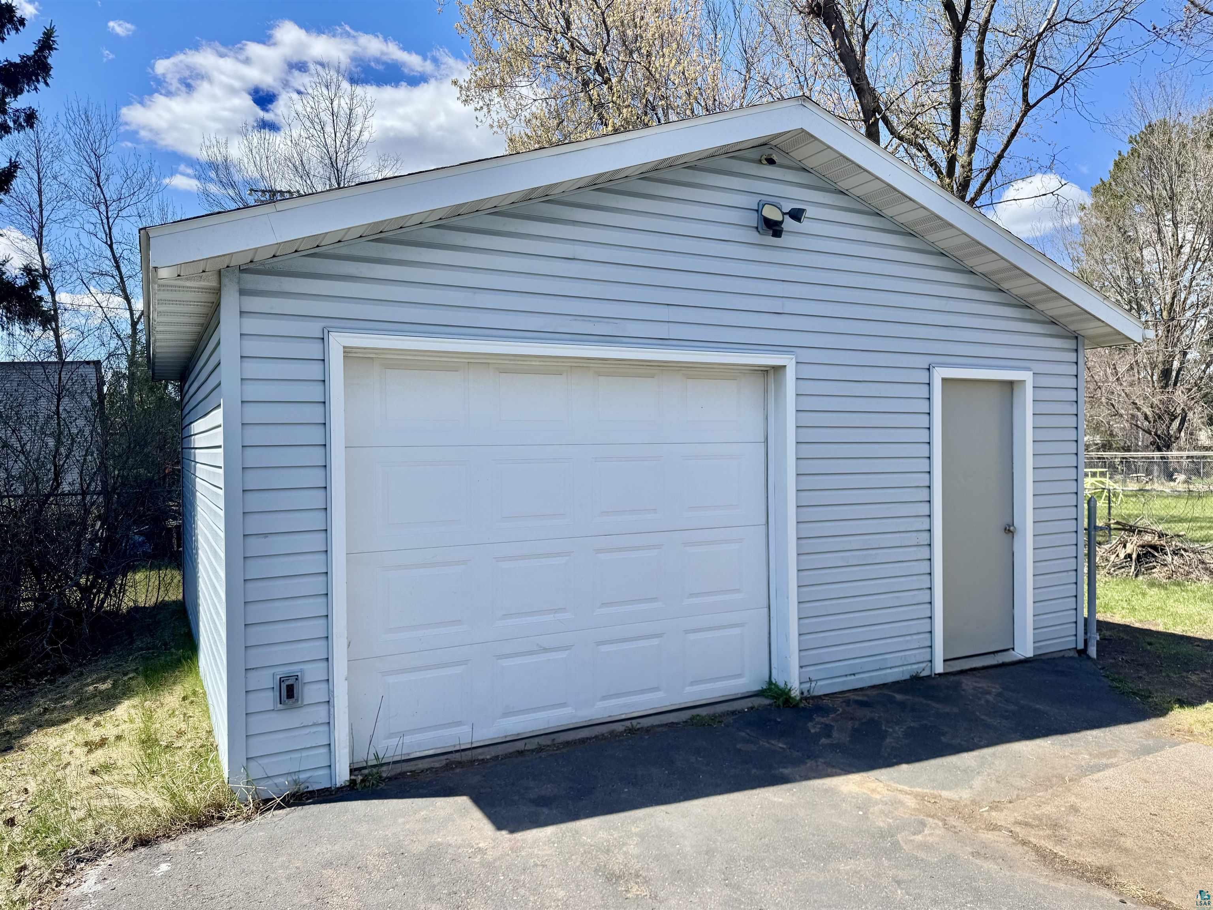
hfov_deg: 71.6
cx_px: 606
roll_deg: +0.5
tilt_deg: -0.9
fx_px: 841
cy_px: 455
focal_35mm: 24
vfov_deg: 56.8
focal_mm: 6.76
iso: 80
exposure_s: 1/2252
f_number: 1.78
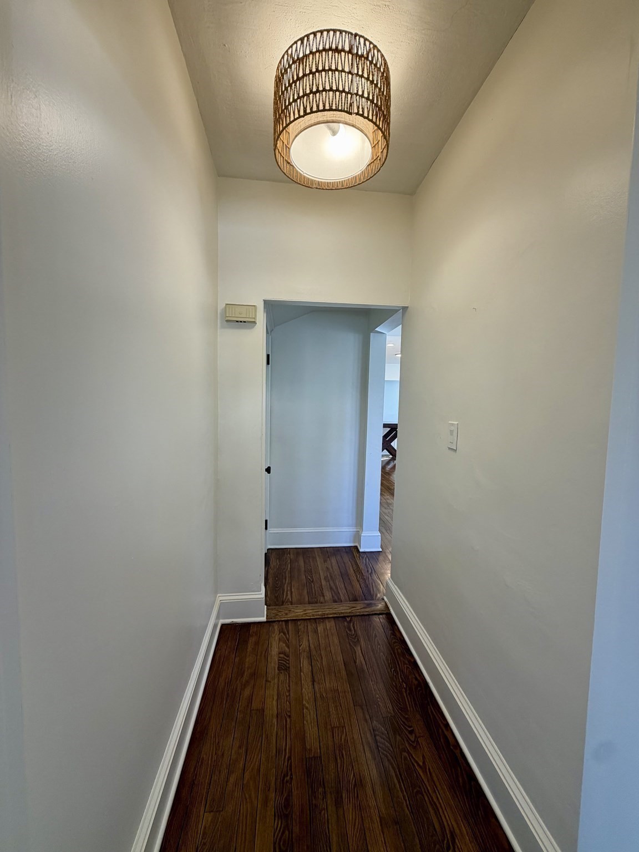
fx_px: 345
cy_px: 426
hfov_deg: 85.7
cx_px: 320
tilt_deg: -2.8
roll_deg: -1.6
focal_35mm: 14
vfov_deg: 102.1
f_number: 2.2
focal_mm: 2.22
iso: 125
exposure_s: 1/120
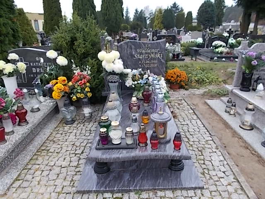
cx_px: 132
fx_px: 199
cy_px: 100
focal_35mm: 26
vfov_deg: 53.1
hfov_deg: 67.3
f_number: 3.2
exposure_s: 1/30
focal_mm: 4.6
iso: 80
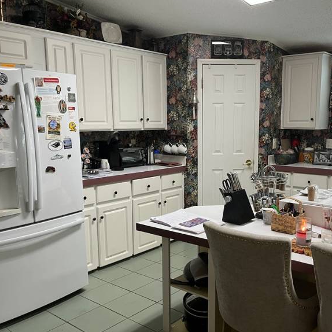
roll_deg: +0.1
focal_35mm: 34
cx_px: 197
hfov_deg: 48.2
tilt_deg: -10.1
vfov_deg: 48.4
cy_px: 175
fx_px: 369
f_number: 1.6
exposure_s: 1/60
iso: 125
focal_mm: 5.1
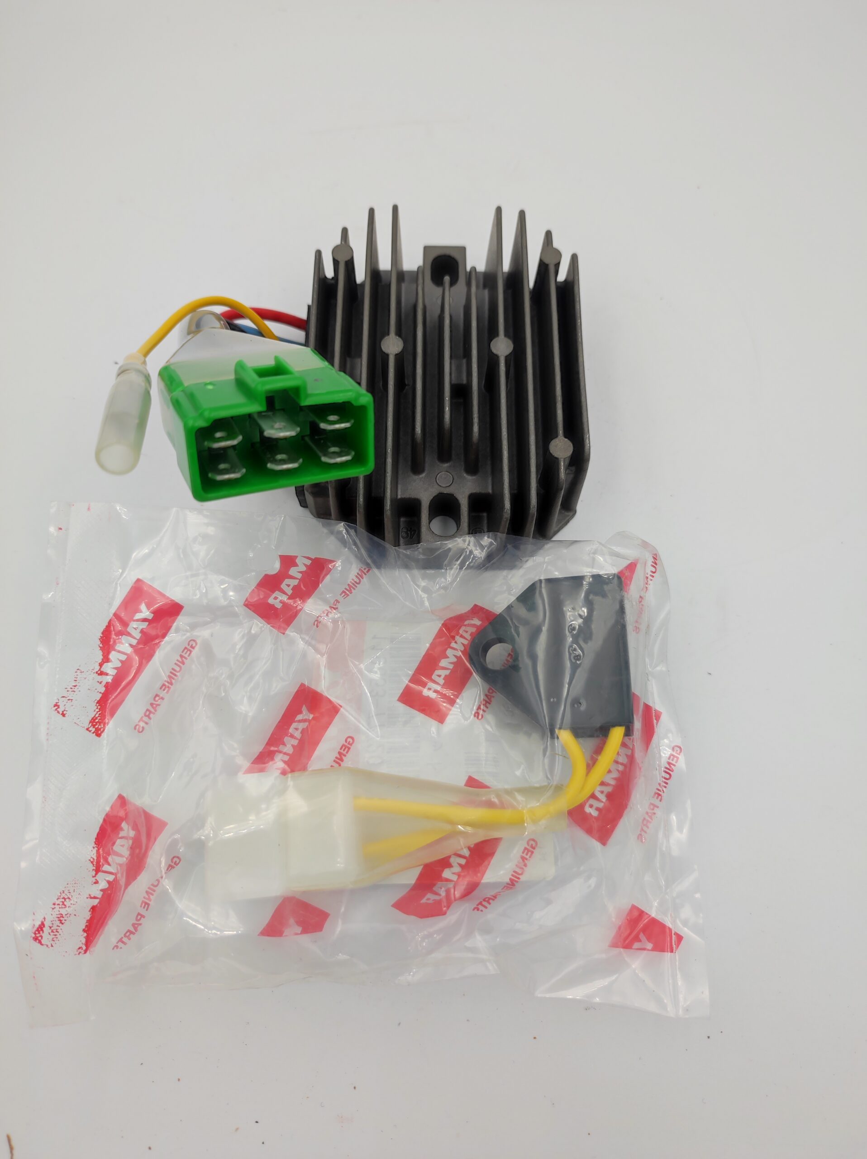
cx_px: 434
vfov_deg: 69.4
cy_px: 580
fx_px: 836
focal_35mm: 25
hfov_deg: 54.8
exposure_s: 1/177
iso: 50
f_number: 1.79
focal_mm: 4.7
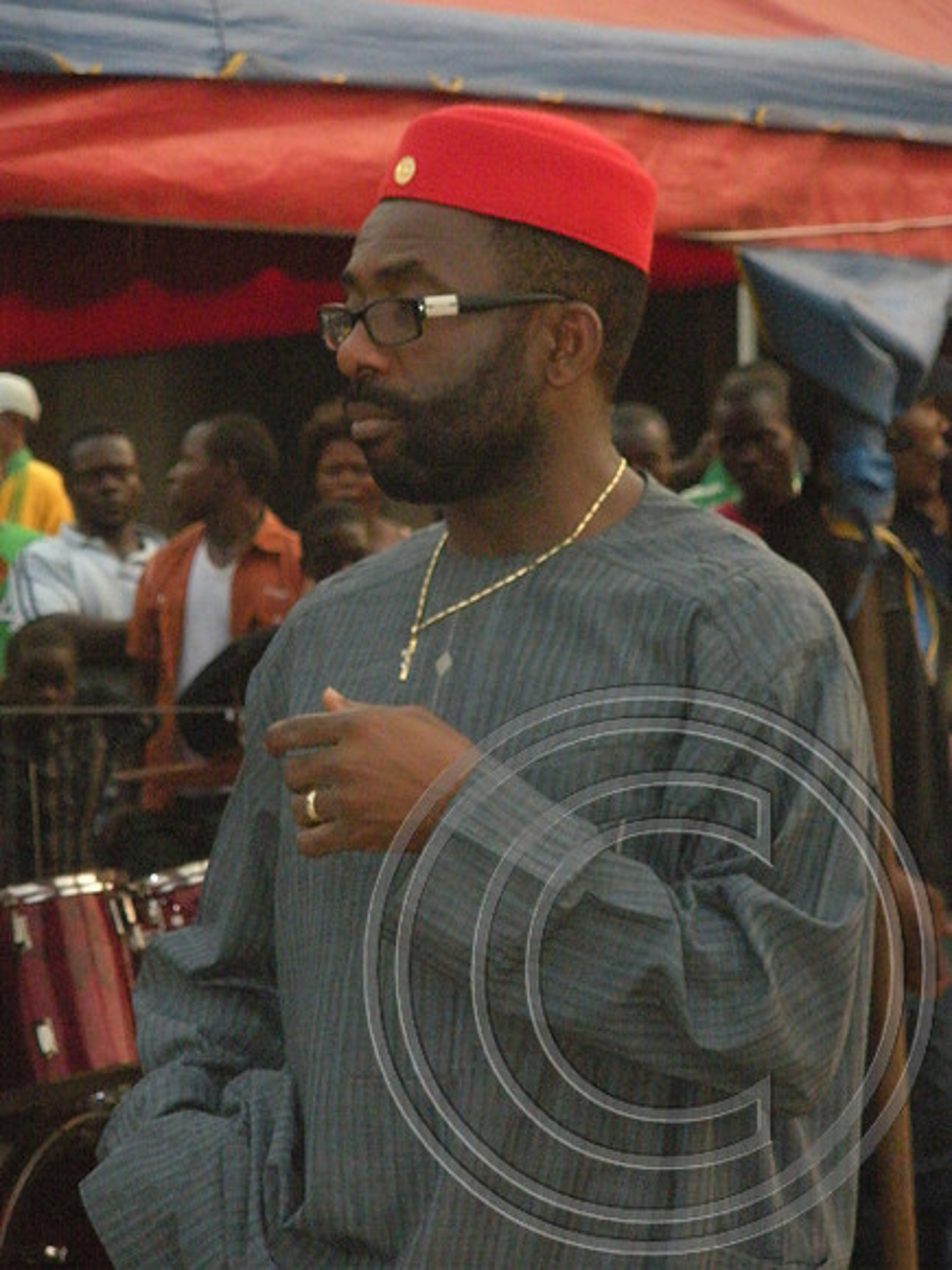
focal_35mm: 180
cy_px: 635
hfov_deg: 8.2
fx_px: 6600
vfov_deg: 11.0
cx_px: 476
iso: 800
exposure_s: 1/125
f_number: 5.6
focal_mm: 31.5
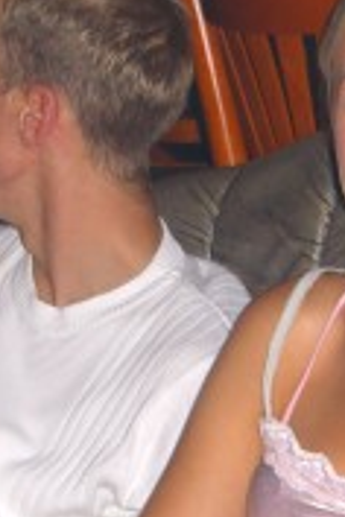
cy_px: 342
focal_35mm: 179
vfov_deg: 11.5
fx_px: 2573
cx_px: 222
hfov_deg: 7.7
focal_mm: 7.9
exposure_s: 1/60
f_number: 2.8
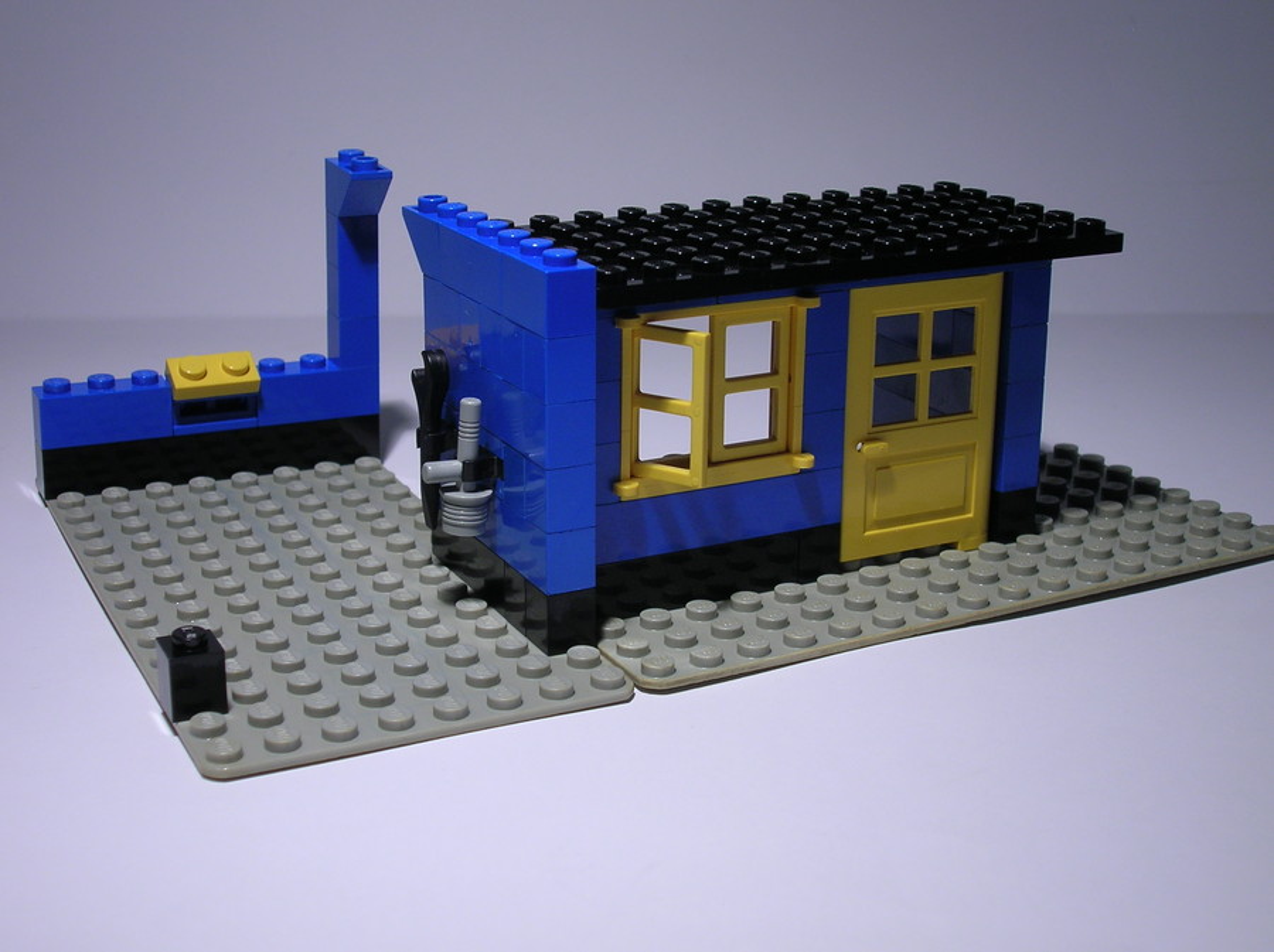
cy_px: 476
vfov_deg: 29.1
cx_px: 637
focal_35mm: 50
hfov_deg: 38.2
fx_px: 1838
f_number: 3.3
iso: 50
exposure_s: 1/26
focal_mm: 8.4
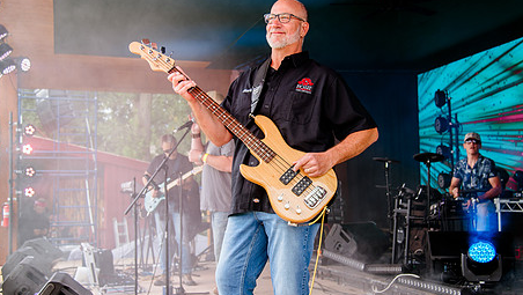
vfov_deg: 25.5
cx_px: 286
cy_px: 162
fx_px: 652
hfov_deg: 43.6
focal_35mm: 47
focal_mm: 35
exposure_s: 1/160
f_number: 4
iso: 200
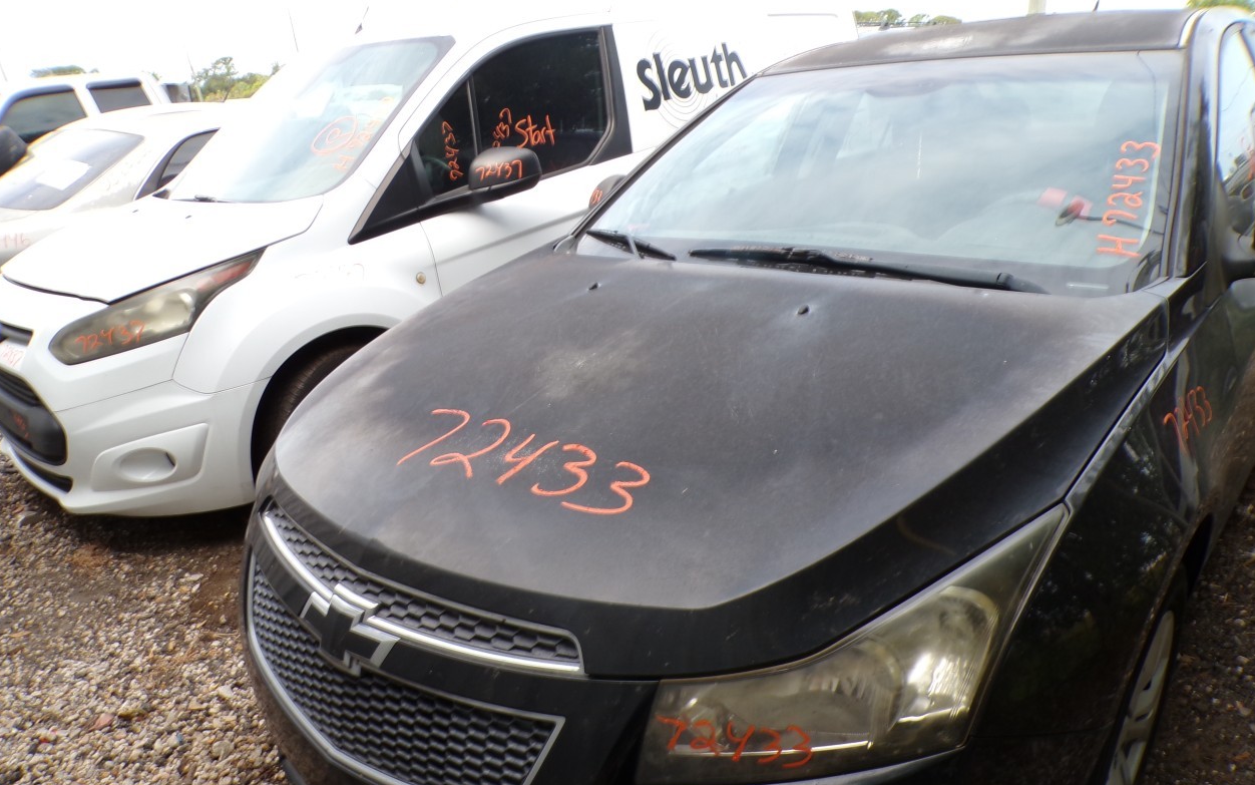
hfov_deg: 70.4
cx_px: 635
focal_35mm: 26
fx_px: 889
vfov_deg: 47.3
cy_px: 473
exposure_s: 1/110
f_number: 4.4
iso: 100
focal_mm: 4.3
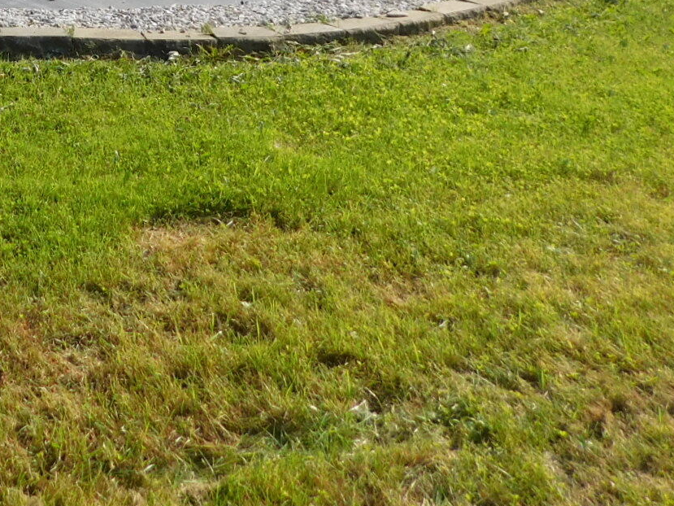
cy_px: -168
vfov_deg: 21.0
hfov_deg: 26.7
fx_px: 1227
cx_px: -163
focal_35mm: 63
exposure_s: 1/1000
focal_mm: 4
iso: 125
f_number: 3
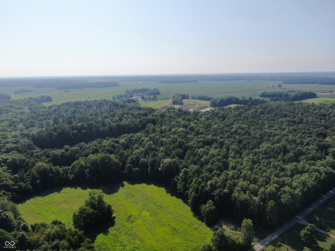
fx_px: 232
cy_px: 126
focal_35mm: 24
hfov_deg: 71.6
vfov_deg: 56.8
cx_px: 168
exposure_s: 1/2500
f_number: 2.8
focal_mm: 4.39
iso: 100
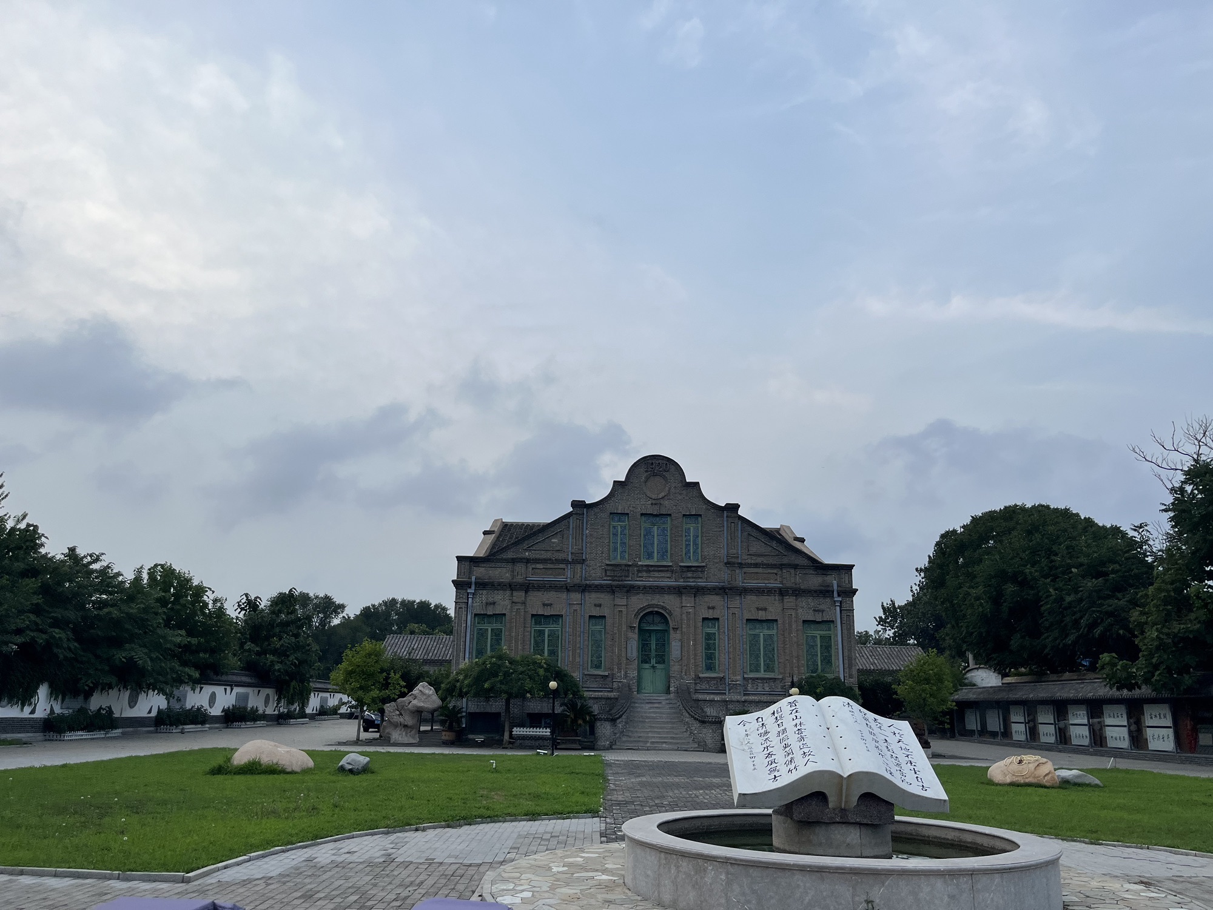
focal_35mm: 26
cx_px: 606
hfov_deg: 67.3
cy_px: 455
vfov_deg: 53.1
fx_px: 911
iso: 50
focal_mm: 5.1
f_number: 1.6
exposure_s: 1/920
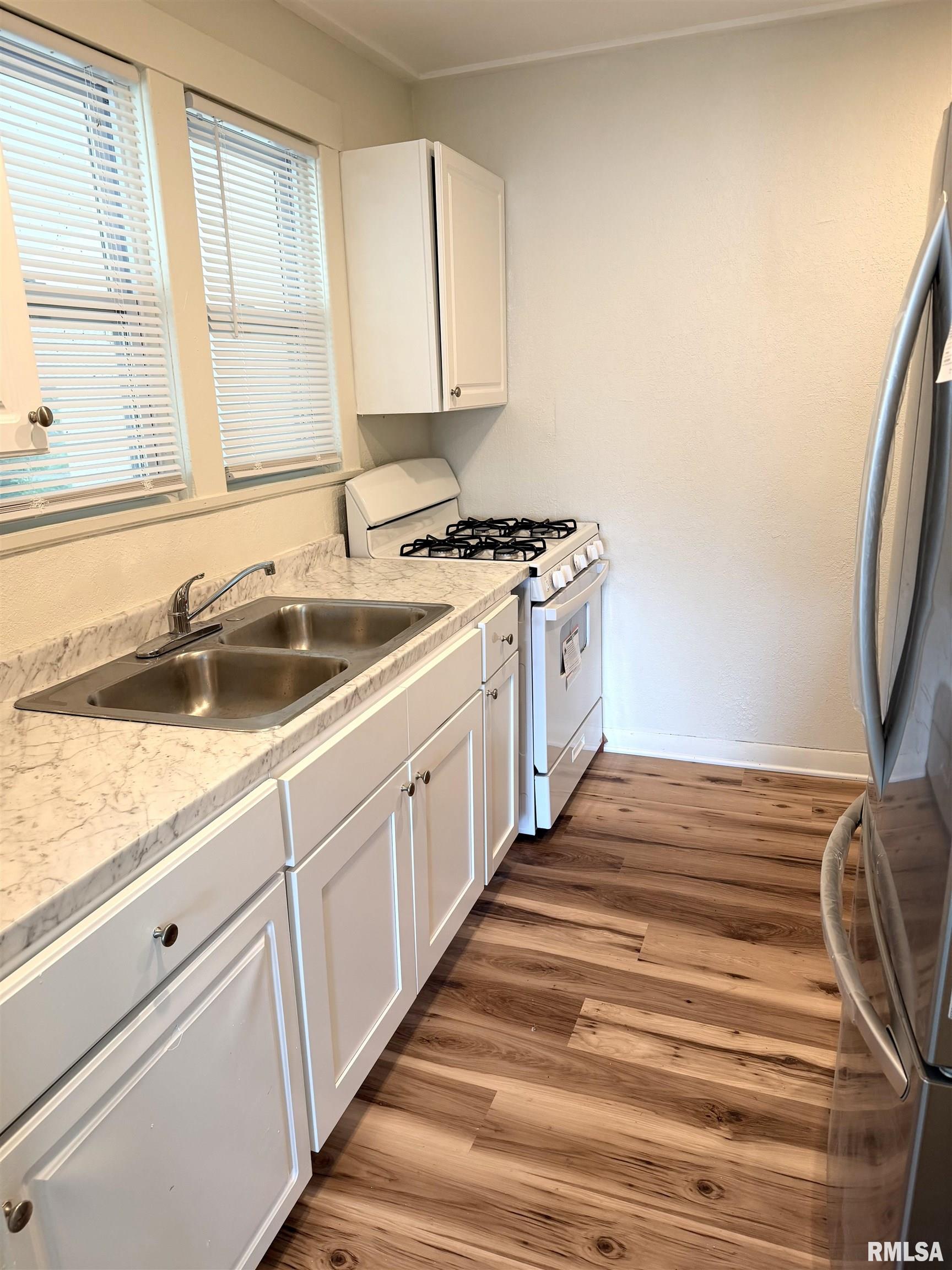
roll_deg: +2.3
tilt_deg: -15.1
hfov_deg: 56.8
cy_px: 635
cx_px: 476
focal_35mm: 24
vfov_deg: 71.6
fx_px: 880
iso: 160
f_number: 1.78
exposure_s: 1/60
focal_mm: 6.76
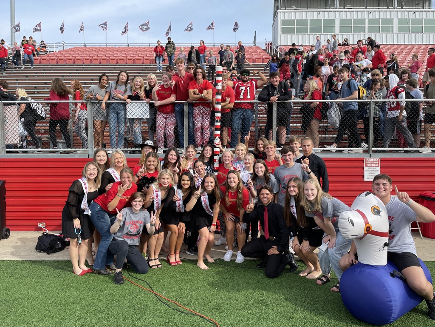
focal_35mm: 26
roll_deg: +0.4
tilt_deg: -2.0
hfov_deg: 67.3
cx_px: 218
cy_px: 164
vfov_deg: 53.1
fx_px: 327
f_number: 1.6
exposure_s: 1/1575
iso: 32
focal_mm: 4.2
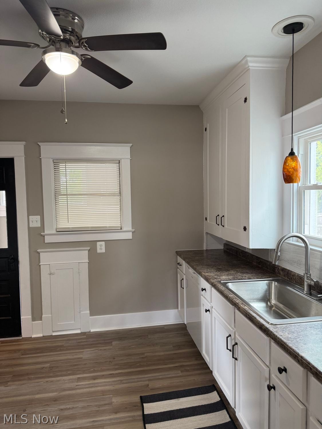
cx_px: 161
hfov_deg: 56.8
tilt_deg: -3.3
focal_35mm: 24
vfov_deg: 71.6
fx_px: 298
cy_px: 214
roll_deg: +0.9
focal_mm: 6.76
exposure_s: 1/60
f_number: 1.78
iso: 160
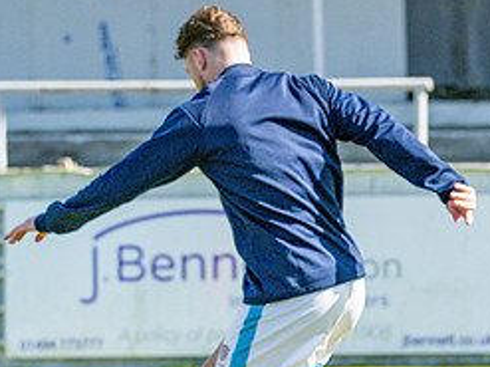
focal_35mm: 532
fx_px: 7527
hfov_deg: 3.7
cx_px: 565
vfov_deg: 2.8
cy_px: 361
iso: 400
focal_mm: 135
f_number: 4
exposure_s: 1/3200
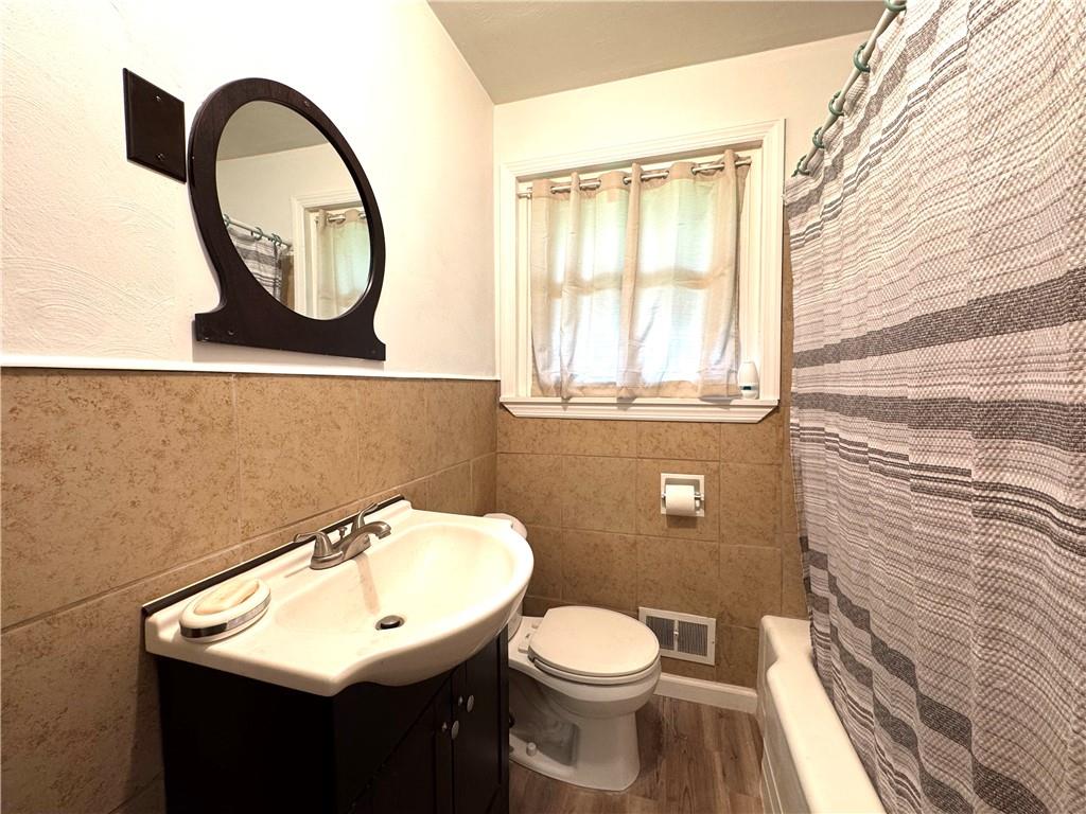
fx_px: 439
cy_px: 407
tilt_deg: -3.6
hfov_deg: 102.1
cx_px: 543
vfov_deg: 85.7
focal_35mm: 14
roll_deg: +0.0
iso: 200
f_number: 2.2
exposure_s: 1/60
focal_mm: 2.22
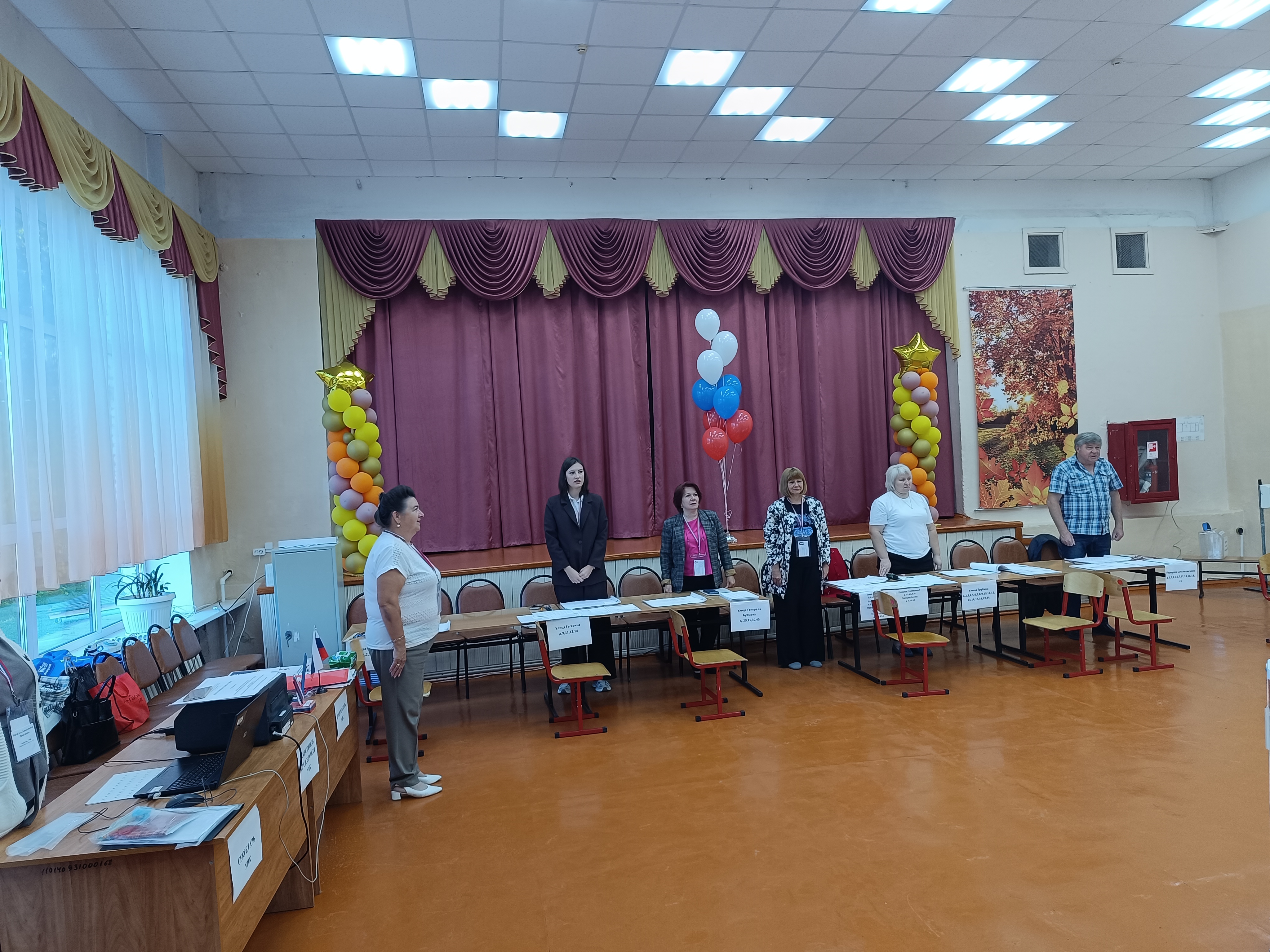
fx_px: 881
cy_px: 476
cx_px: 635
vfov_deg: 56.8
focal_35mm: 24
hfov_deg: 71.6
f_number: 1.88
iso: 220
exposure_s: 1/101
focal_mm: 5.59
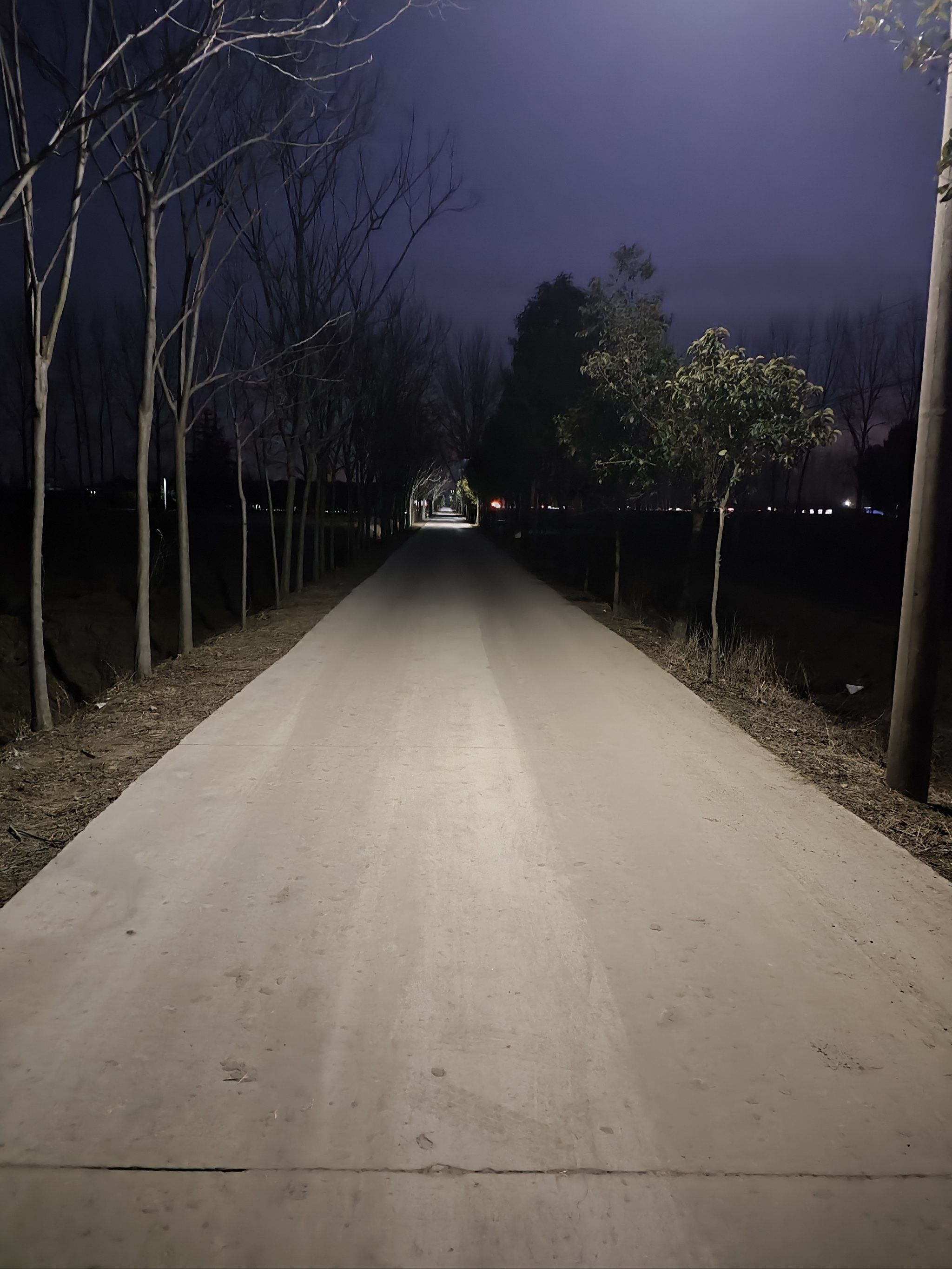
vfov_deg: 69.4
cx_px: 476
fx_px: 916
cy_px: 634
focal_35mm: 25
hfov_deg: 54.9
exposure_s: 1/6.25
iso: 8500
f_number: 1.79
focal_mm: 4.71
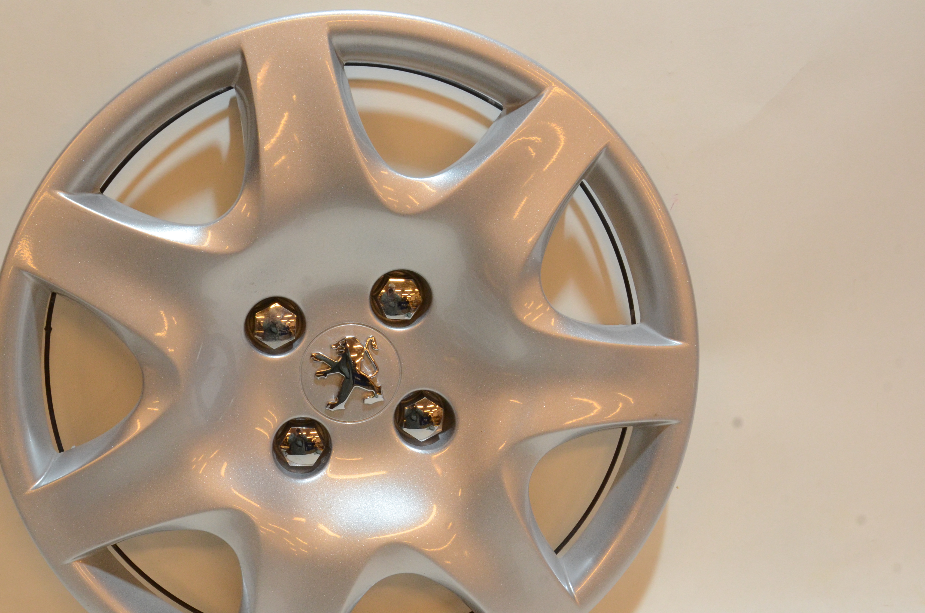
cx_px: 377
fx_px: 1231
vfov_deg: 27.9
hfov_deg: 41.0
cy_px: 366
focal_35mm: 48
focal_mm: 26
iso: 1250
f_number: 16
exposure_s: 1/40
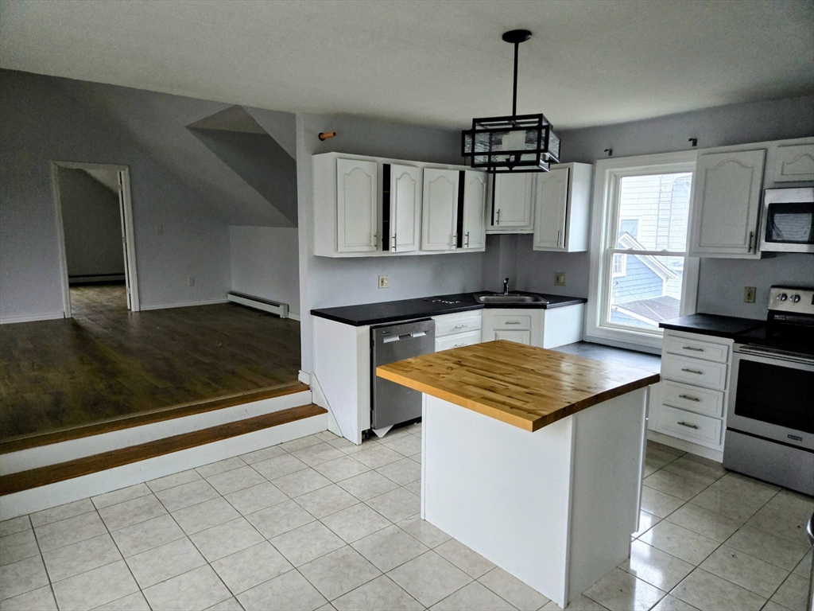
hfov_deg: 73.9
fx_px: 541
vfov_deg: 58.9
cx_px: 407
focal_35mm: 23
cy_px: 306
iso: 1250
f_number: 1.8
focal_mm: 5.4
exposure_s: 1/60
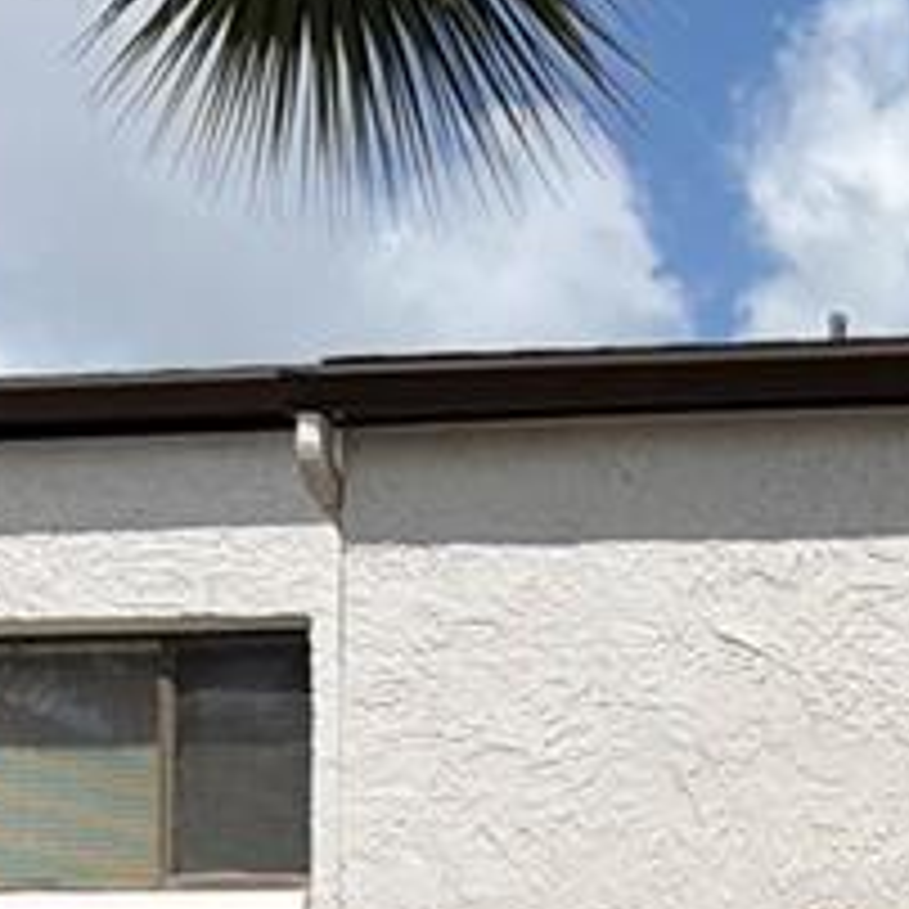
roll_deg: -1.3
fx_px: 3743
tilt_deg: -1.2
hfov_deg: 12.6
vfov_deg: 12.4
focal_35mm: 126
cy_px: 1728
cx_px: 1670
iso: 80
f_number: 1.78
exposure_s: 1/8130
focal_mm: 6.76
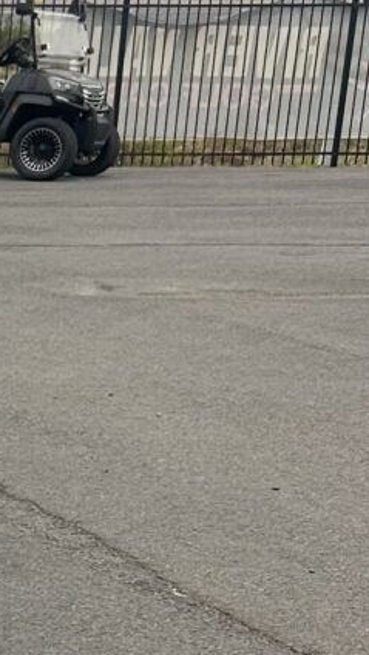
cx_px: -724
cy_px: 709
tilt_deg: -16.9
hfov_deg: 8.1
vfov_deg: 16.3
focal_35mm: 128
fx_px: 2227
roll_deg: +0.7
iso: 50
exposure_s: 1/558
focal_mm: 5.7
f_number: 1.5
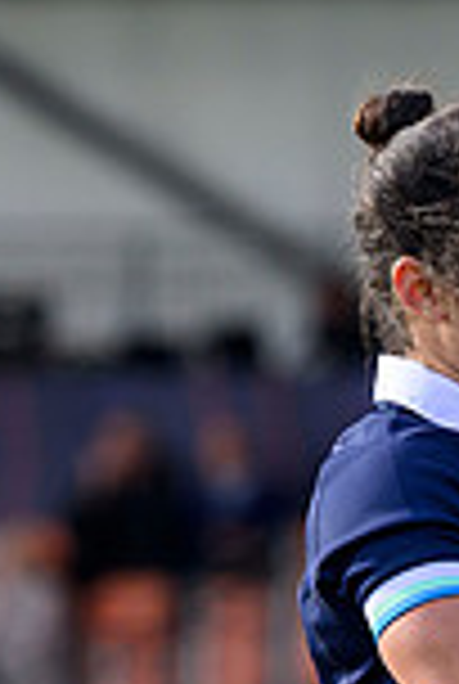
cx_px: 885
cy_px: 685
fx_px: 20788
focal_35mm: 1092
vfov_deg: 1.9
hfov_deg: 1.3
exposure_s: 1/1600
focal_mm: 180
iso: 500
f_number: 4
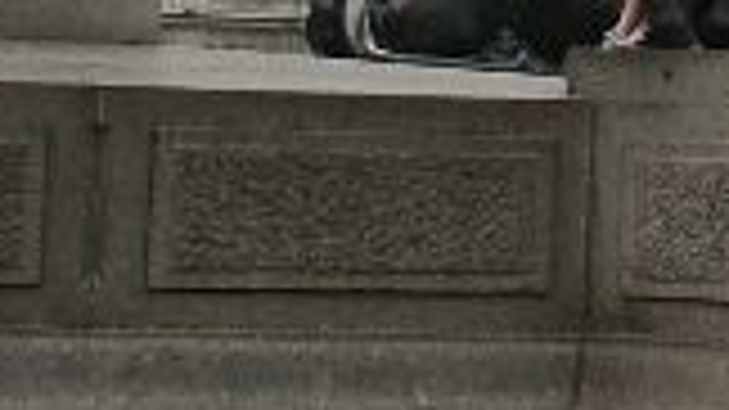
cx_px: 994
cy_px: -214
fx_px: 2725
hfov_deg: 14.5
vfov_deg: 8.4
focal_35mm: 141
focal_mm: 7.18
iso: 64
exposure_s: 1/125
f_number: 6.7
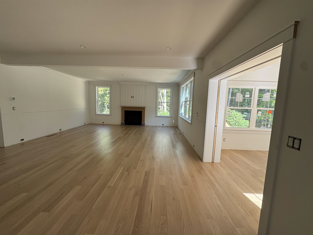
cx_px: 156
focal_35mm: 14
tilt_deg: -6.4
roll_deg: -2.0
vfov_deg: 85.7
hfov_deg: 102.1
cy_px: 118
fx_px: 127
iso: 50
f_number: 2.2
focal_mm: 2.22
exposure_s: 1/99
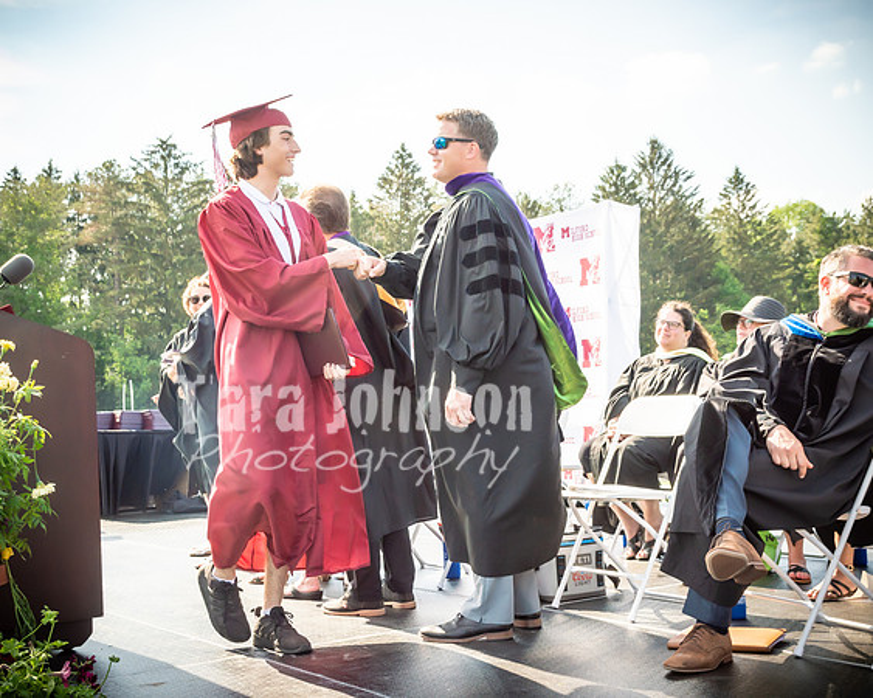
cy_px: 349
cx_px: 436
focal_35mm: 49
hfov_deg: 38.0
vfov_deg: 30.8
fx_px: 1267
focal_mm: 29
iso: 200
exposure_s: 1/500
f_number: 7.1
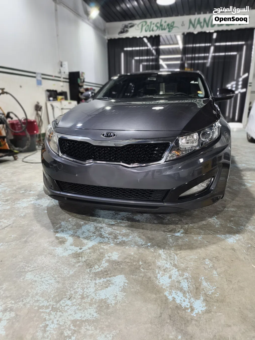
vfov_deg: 71.6
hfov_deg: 56.8
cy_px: 170
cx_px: 128
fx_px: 236
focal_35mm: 24
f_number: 1.8
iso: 150
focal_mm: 5.56
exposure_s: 1/33.3
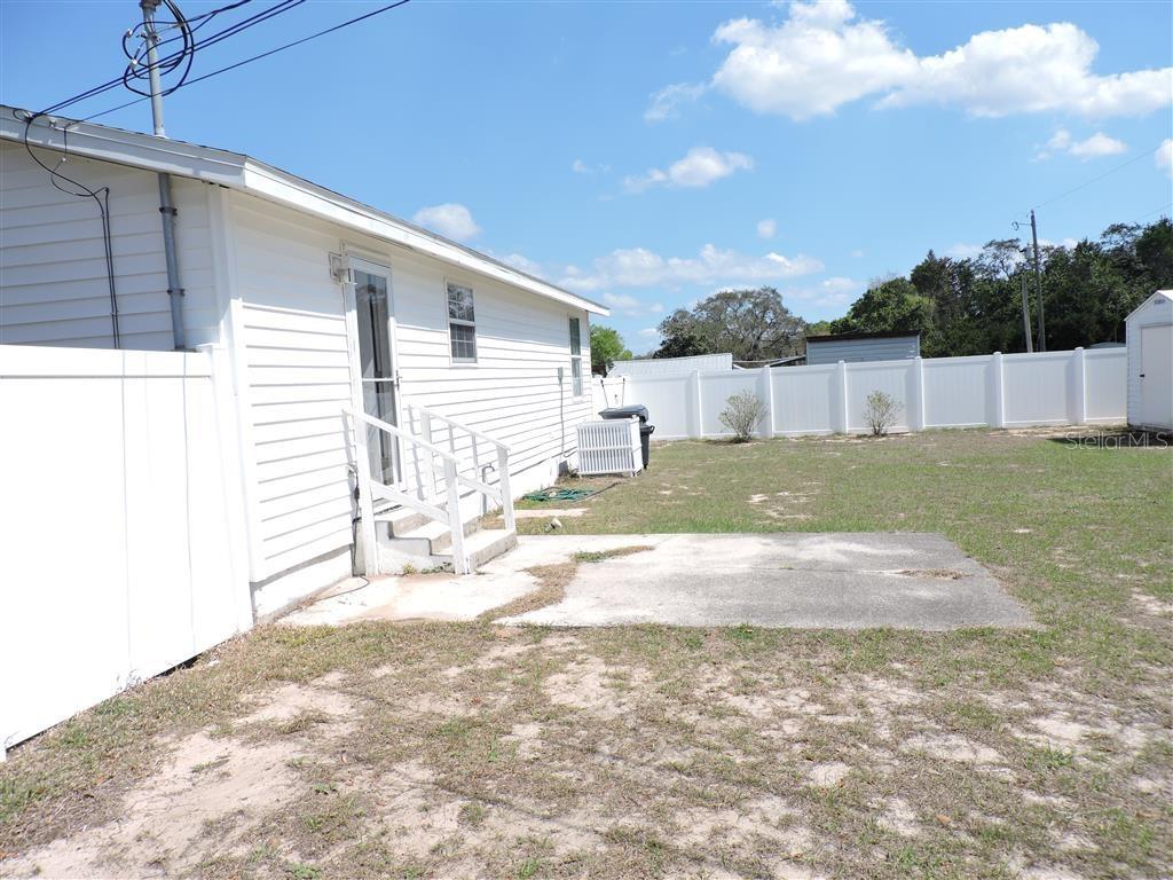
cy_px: 440
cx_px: 586
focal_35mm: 24
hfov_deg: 71.6
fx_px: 813
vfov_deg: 56.8
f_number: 3
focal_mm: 4.3
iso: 100
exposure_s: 1/1250
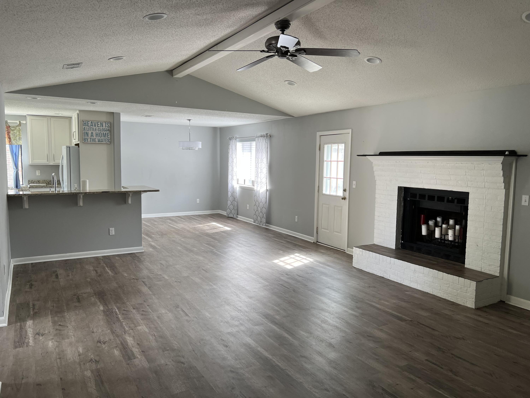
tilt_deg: -6.4
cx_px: 265
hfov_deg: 67.3
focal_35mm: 26
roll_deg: -0.5
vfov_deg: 53.1
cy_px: 199
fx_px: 398
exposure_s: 1/121
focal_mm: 5.7
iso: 80
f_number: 1.5
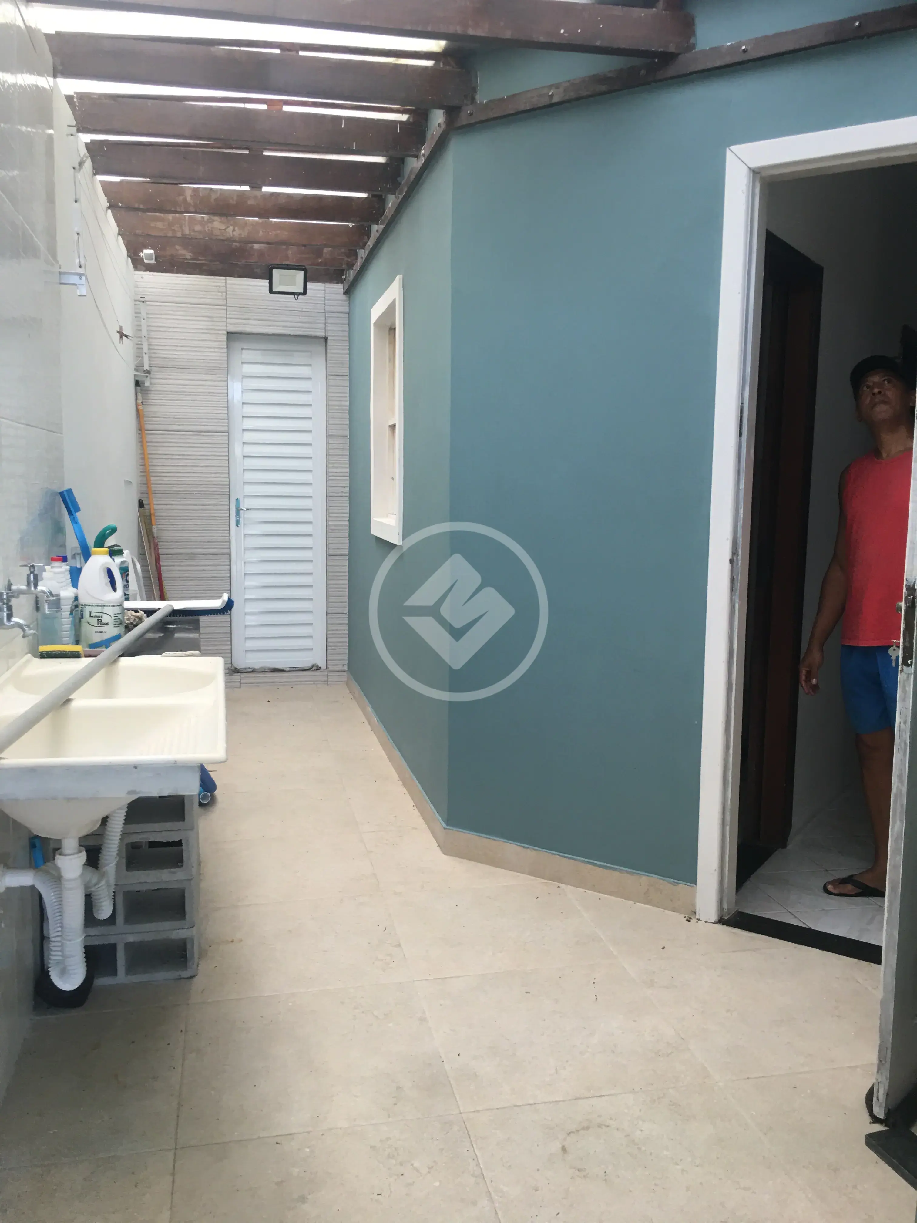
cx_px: 458
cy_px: 612
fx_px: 1024
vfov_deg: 61.7
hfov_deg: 48.2
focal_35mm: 29
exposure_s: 1/30
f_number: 2.2
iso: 25
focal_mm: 4.15
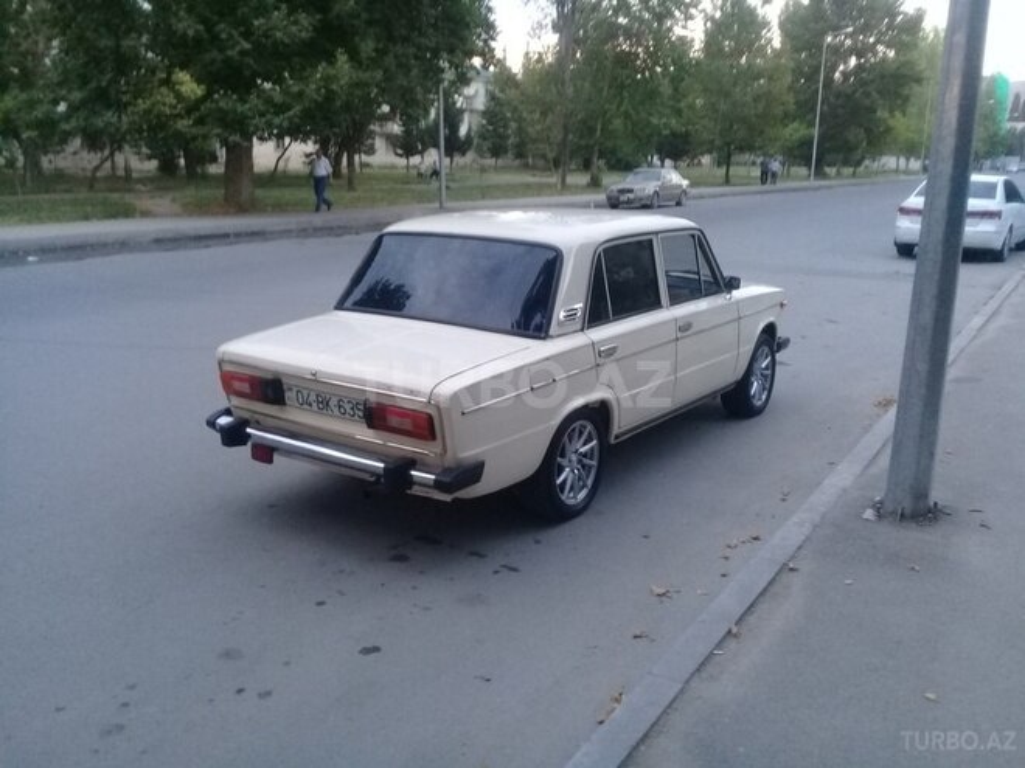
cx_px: 512
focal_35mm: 31
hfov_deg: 58.4
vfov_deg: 45.4
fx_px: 918
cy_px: 384
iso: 160
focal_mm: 3.3
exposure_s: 1/33
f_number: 2.2
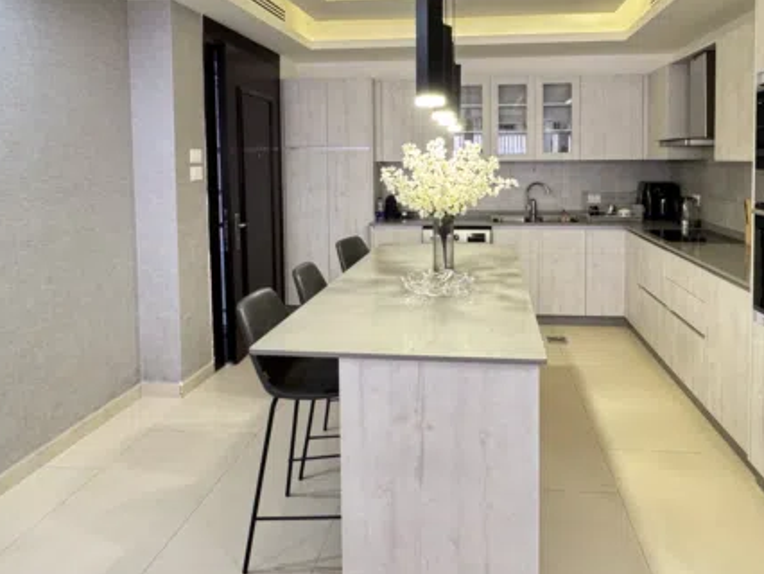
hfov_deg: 73.4
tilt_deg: -2.5
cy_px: 180
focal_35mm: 23
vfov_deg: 57.3
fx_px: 508
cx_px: 439
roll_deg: +0.4
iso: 400
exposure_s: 1/50
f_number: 2.2
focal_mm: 2.22
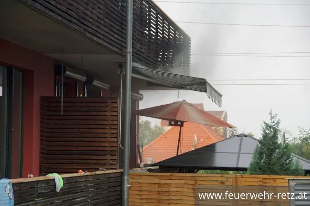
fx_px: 1291
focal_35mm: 150
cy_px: 103
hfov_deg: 13.7
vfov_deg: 9.1
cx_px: 155
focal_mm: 100
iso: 1600
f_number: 8
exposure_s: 1/250
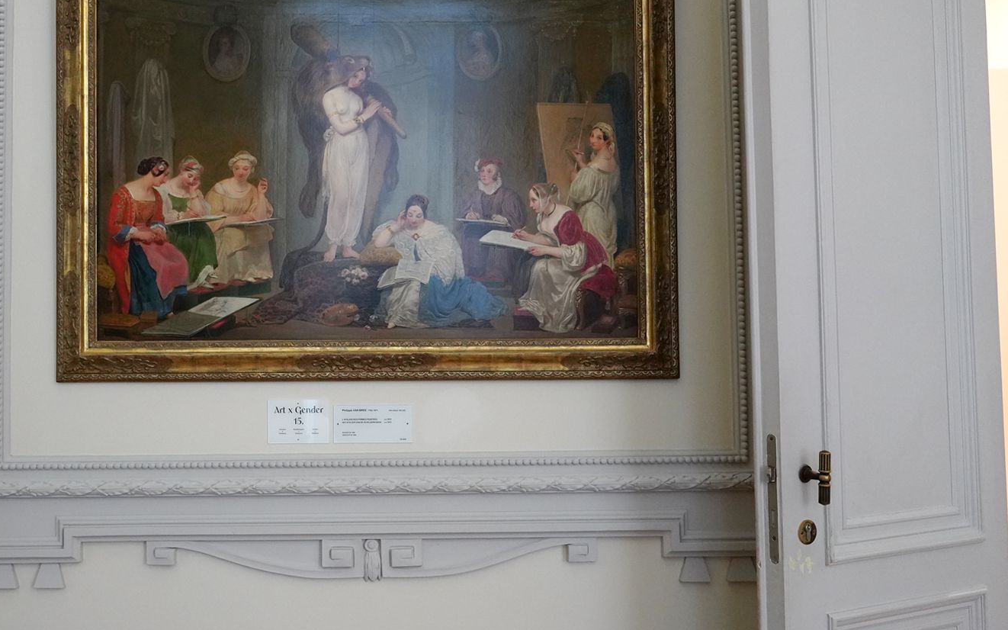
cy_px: 287
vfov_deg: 34.4
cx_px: 368
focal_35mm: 37
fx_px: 1016
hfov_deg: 52.1
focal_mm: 24
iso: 3200
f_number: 5
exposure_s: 1/80
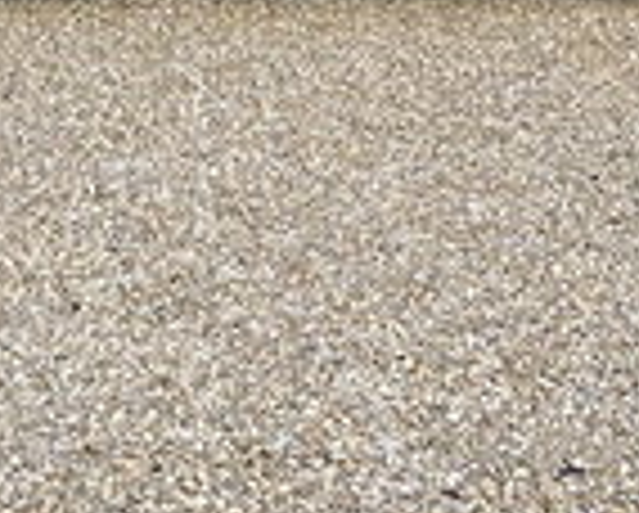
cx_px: 194
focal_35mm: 137
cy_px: -369
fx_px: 2594
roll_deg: -1.2
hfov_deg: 14.0
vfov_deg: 10.7
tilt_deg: -4.2
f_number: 1.8
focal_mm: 4.25
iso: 32
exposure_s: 1/539
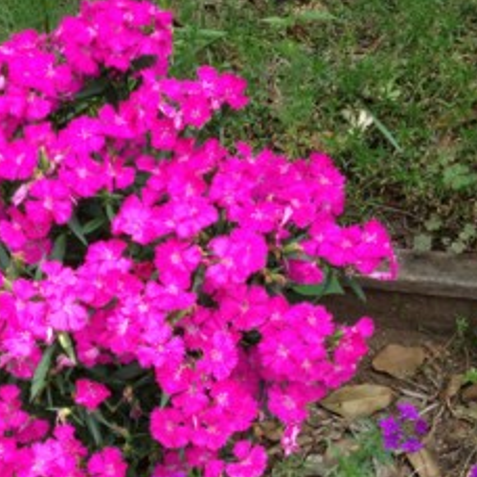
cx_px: 140
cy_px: 316
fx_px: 951
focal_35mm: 61
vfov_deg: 28.0
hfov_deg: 27.9
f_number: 2.4
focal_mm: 4.28
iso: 64
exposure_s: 1/215
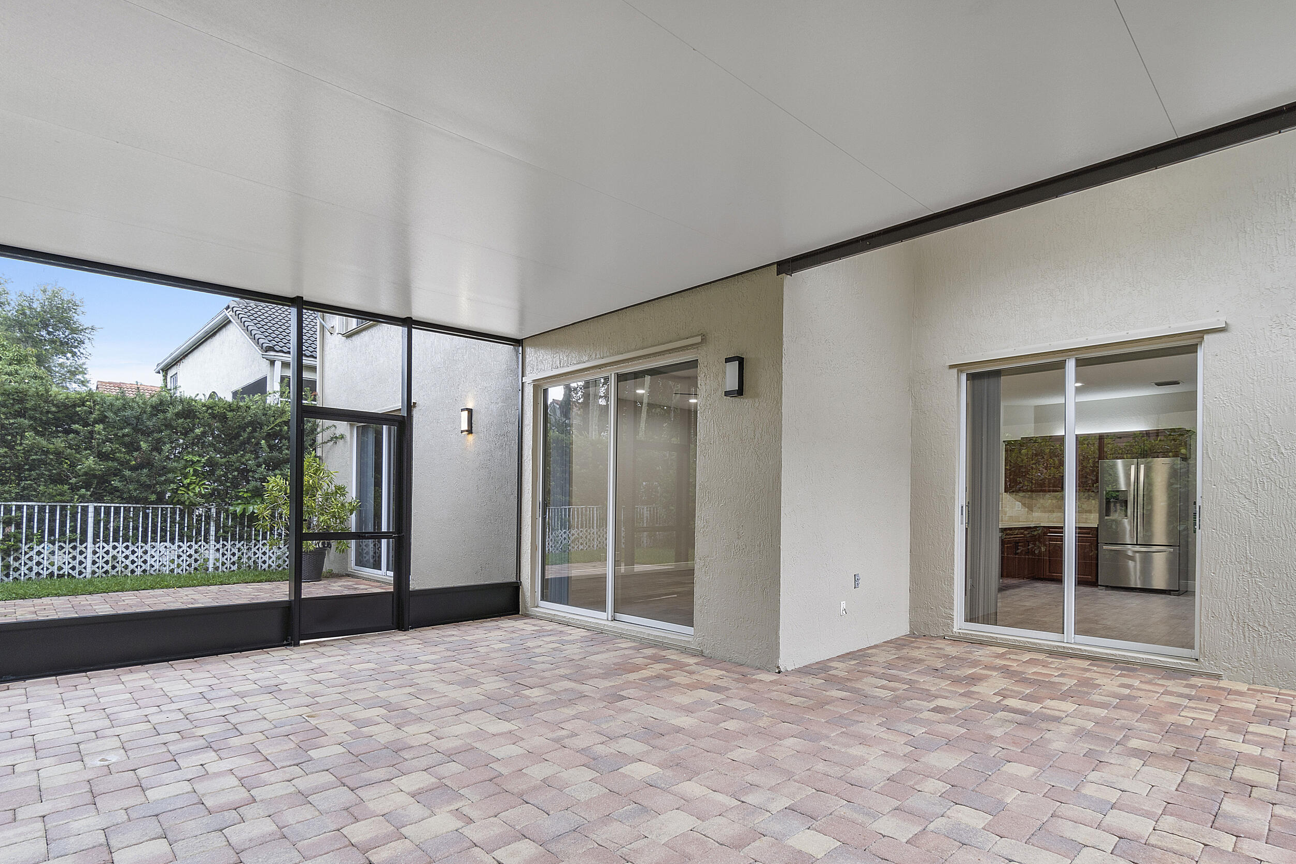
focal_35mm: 18
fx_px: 648
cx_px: 686
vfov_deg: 67.0
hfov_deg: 89.9
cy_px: 501
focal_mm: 10
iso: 100
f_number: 11
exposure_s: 1/2.5
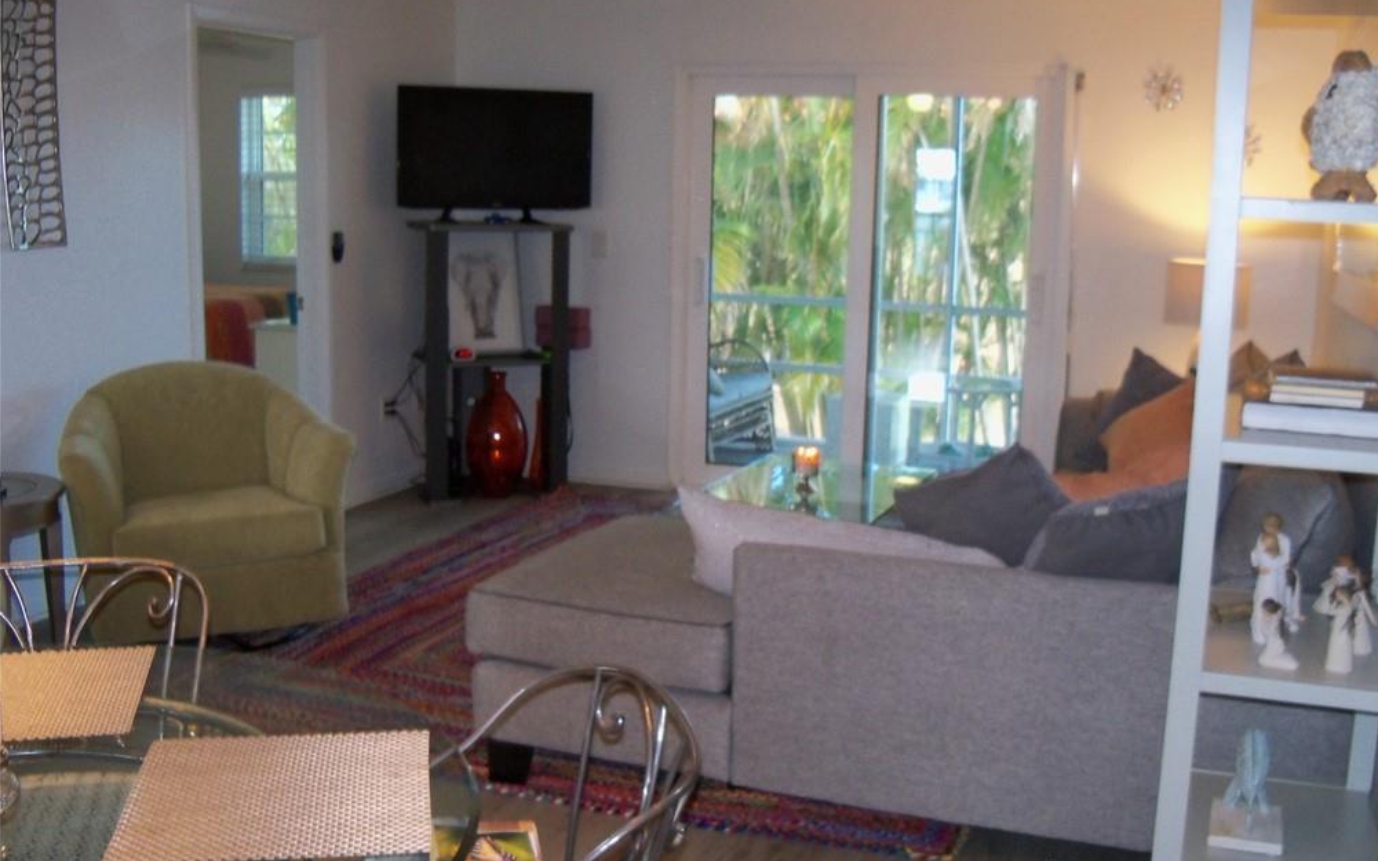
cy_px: 445
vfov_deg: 33.6
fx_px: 1427
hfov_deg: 51.5
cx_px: 704
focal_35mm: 38
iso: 200
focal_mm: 6.2
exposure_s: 1/30
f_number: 3.5
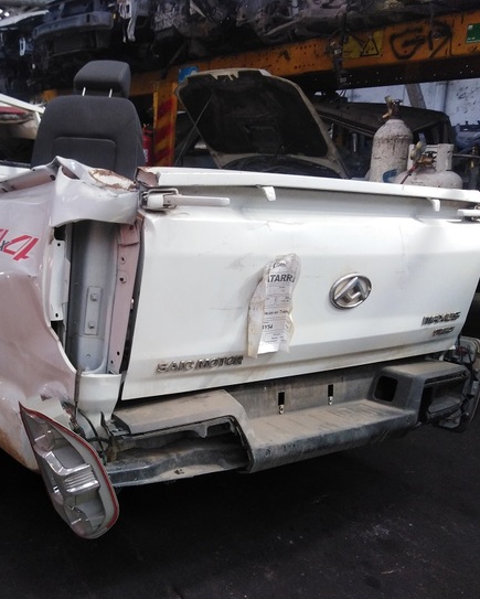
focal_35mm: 34
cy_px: 300
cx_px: 120
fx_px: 603
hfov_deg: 42.1
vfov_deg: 52.8
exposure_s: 1/33.3
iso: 215
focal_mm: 3.46
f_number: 2.2
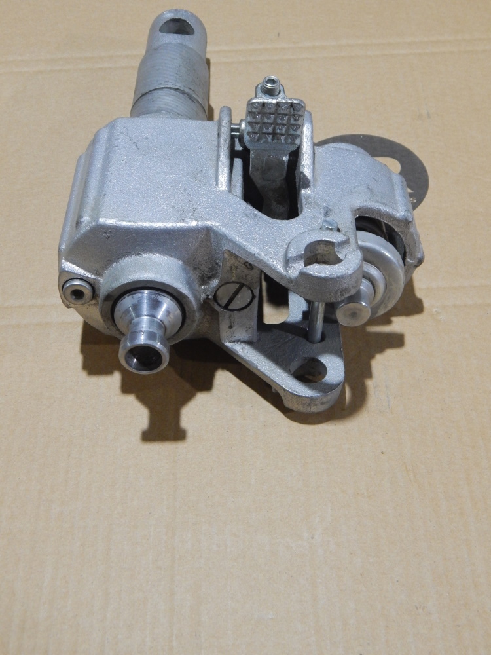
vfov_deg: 38.9
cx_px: 246
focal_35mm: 49
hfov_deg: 29.7
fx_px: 927
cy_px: 328
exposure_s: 1/30
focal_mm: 8.6
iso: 360
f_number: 3.7
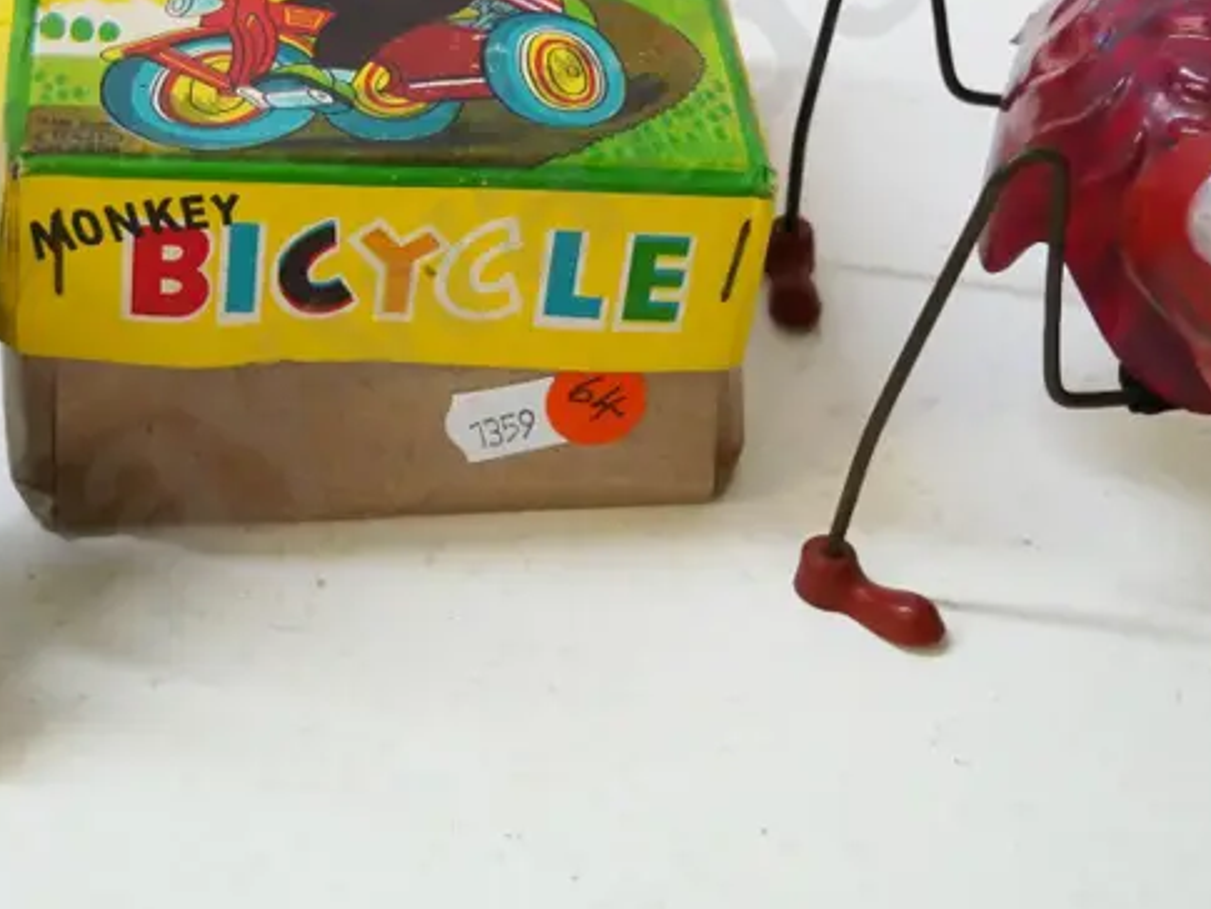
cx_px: 449
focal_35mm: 76
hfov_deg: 25.6
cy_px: 272
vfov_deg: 19.3
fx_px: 2659
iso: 3200
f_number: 4
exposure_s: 1/400
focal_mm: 18
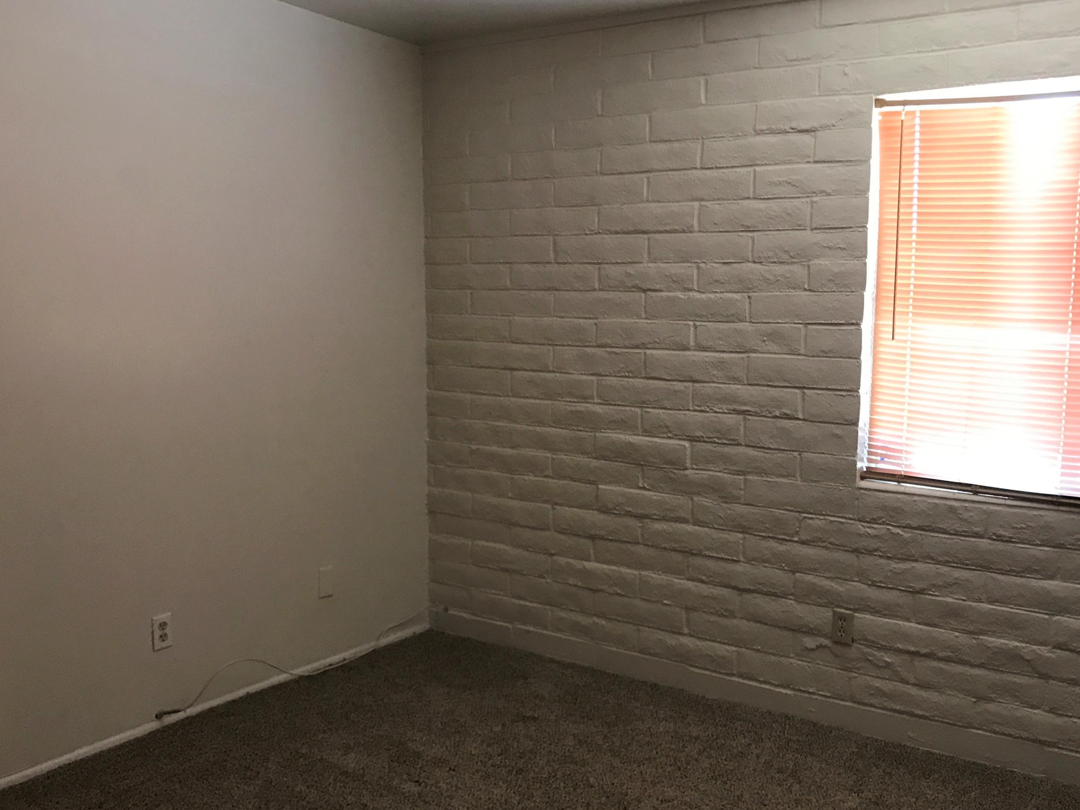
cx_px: 606
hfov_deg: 55.2
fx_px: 1030
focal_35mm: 33
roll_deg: +0.4
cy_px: 436
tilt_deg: -7.5
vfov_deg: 42.9
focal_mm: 3.99
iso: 40
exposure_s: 1/15
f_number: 1.8
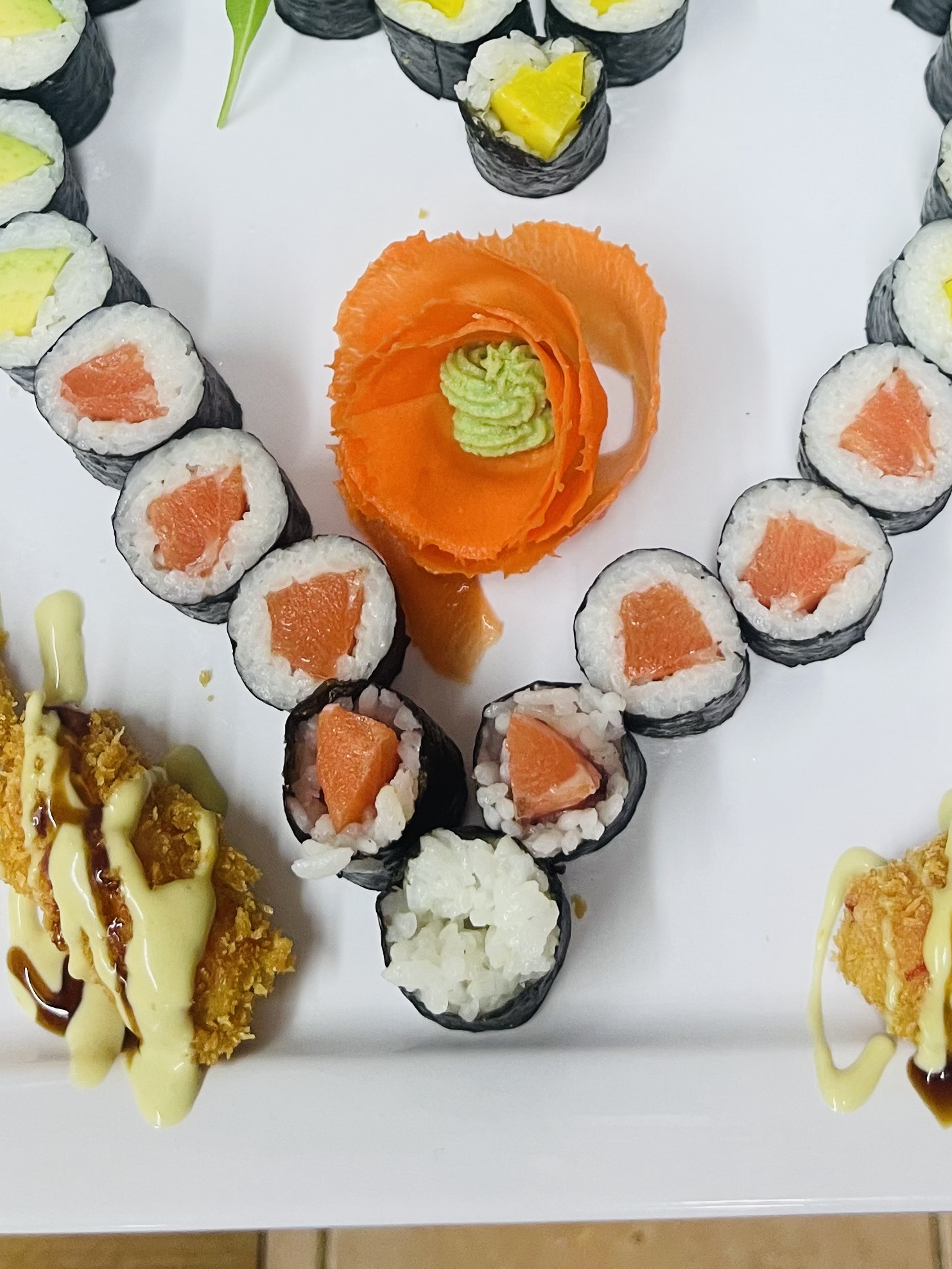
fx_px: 1944
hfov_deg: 27.4
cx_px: 613
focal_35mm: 53
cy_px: 59
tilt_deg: -60.4
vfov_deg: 33.7
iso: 64
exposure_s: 1/50
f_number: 1.6
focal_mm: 5.1
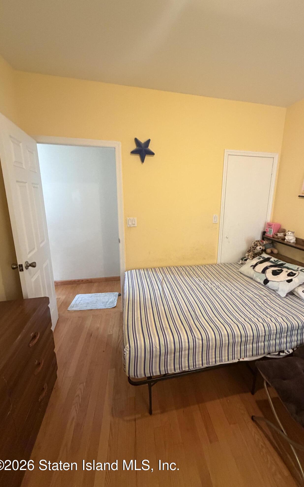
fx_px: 199
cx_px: 177
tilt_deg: -11.8
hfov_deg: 74.3
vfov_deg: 101.5
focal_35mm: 15
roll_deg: -1.1
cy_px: 242
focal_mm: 2.22
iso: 500
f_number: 2.2
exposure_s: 1/60
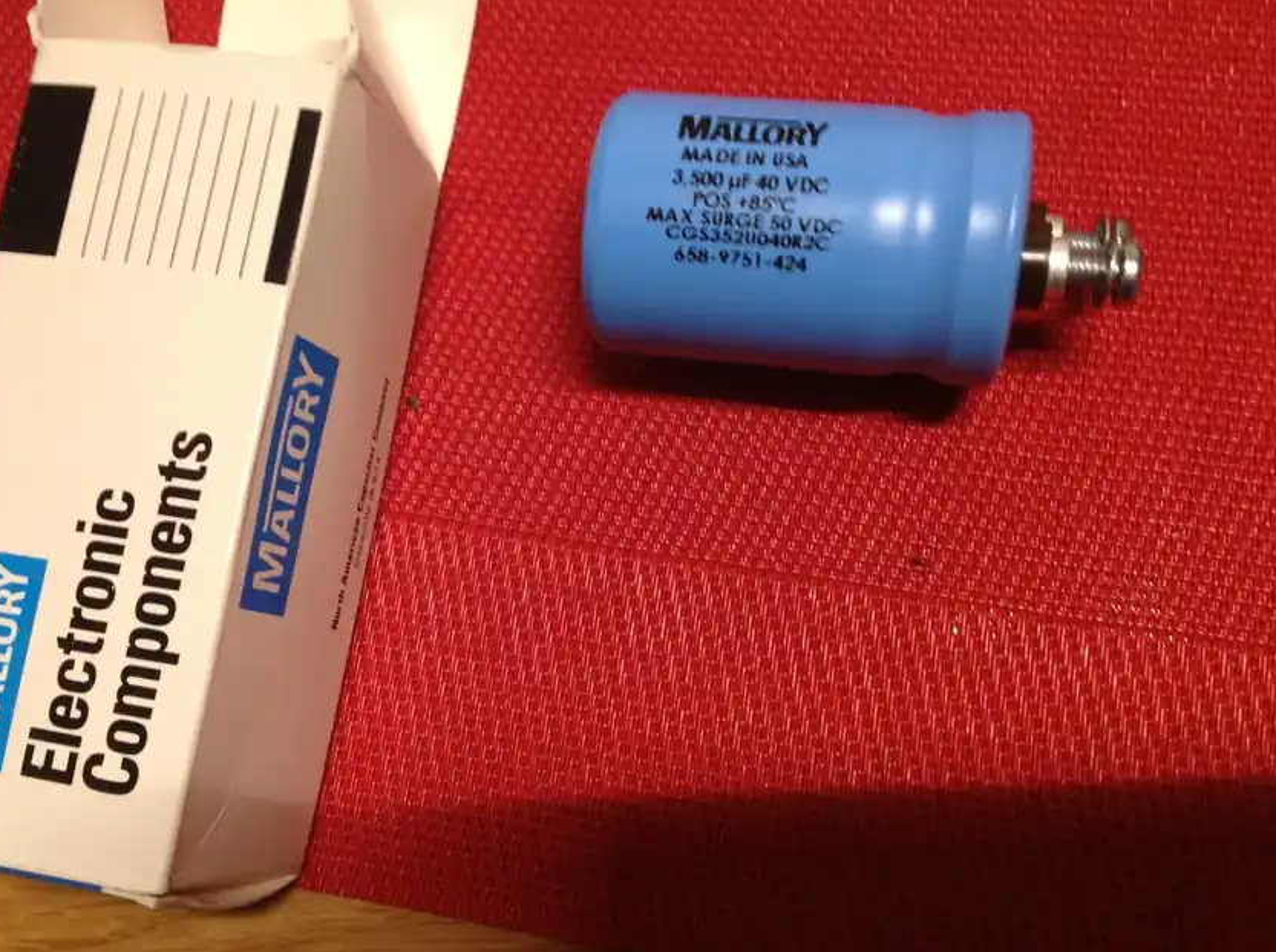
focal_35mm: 42
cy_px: 447
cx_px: 602
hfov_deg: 44.8
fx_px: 1546
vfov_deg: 34.2
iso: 125
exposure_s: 1/15
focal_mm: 4.28
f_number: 2.4
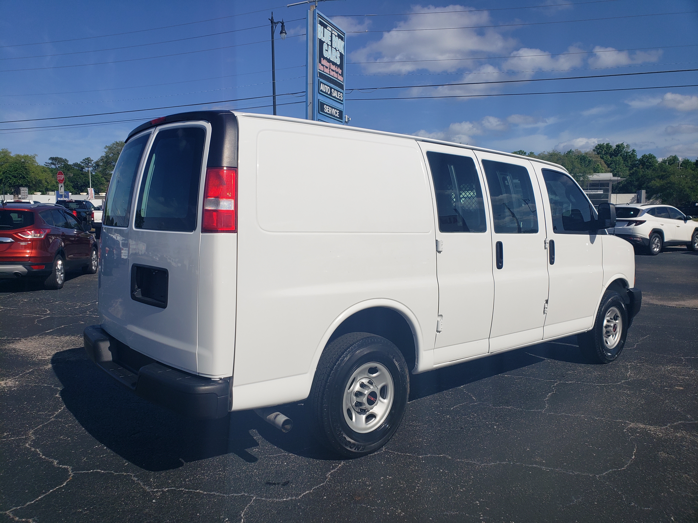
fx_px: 524
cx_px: 349
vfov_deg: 53.1
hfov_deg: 67.3
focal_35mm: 26
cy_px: 262
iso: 50
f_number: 2.4
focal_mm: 4.3
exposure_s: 1/3871
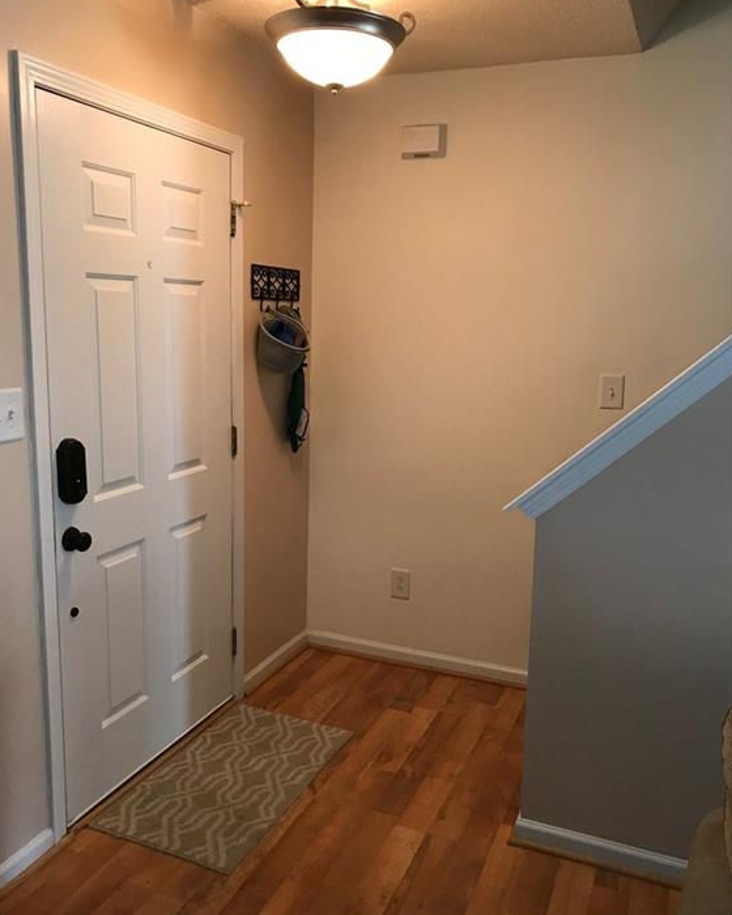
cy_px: 469
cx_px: 362
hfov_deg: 48.5
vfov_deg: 58.8
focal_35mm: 30
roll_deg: -1.3
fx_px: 812
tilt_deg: -9.6
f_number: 1.8
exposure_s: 1/15
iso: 50
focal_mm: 3.99
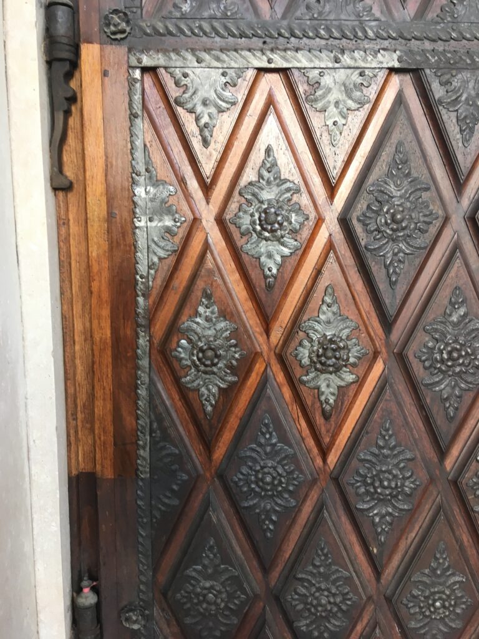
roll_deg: +1.2
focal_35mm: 29
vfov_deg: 61.7
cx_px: 240
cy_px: 320
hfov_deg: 48.2
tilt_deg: -10.7
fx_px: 535
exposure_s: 1/33
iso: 25
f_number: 2.2
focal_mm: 4.15
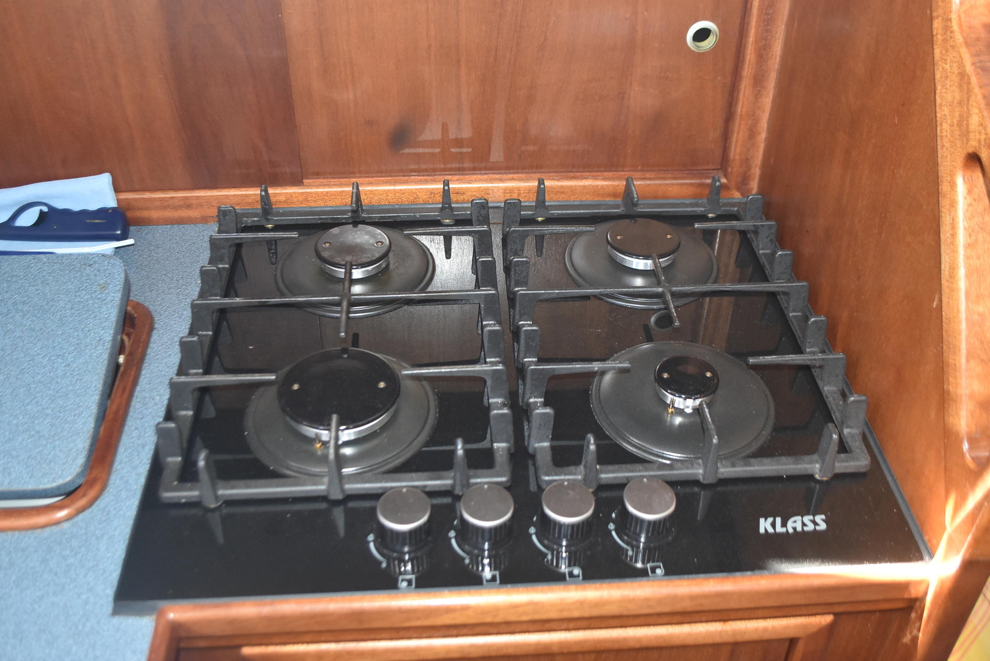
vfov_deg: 36.0
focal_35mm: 37
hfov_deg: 51.8
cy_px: 293
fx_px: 1018
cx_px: 534
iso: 1250
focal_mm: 22
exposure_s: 1/60
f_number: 3.8
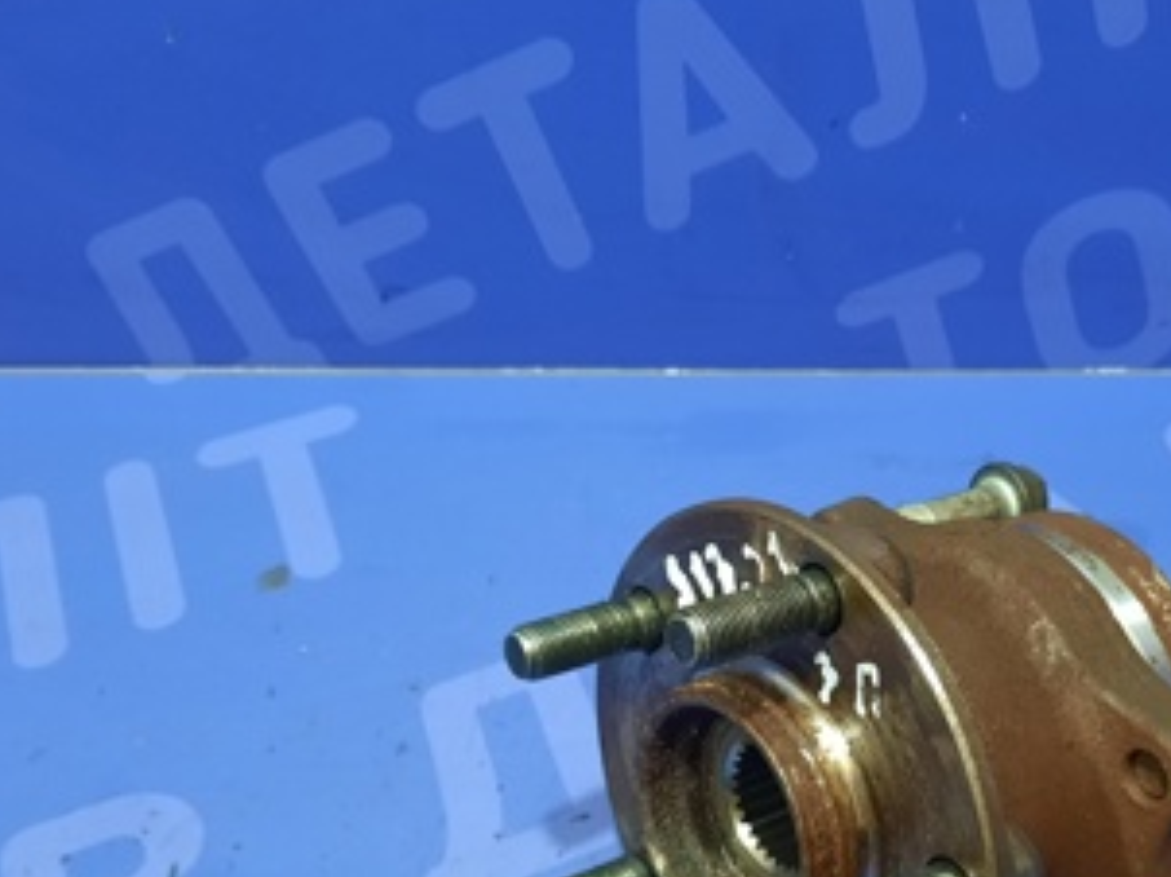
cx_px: 834
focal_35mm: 53
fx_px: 1791
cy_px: 664
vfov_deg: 27.1
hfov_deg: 35.6
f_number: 2
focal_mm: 4.6
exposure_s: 1/25
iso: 320
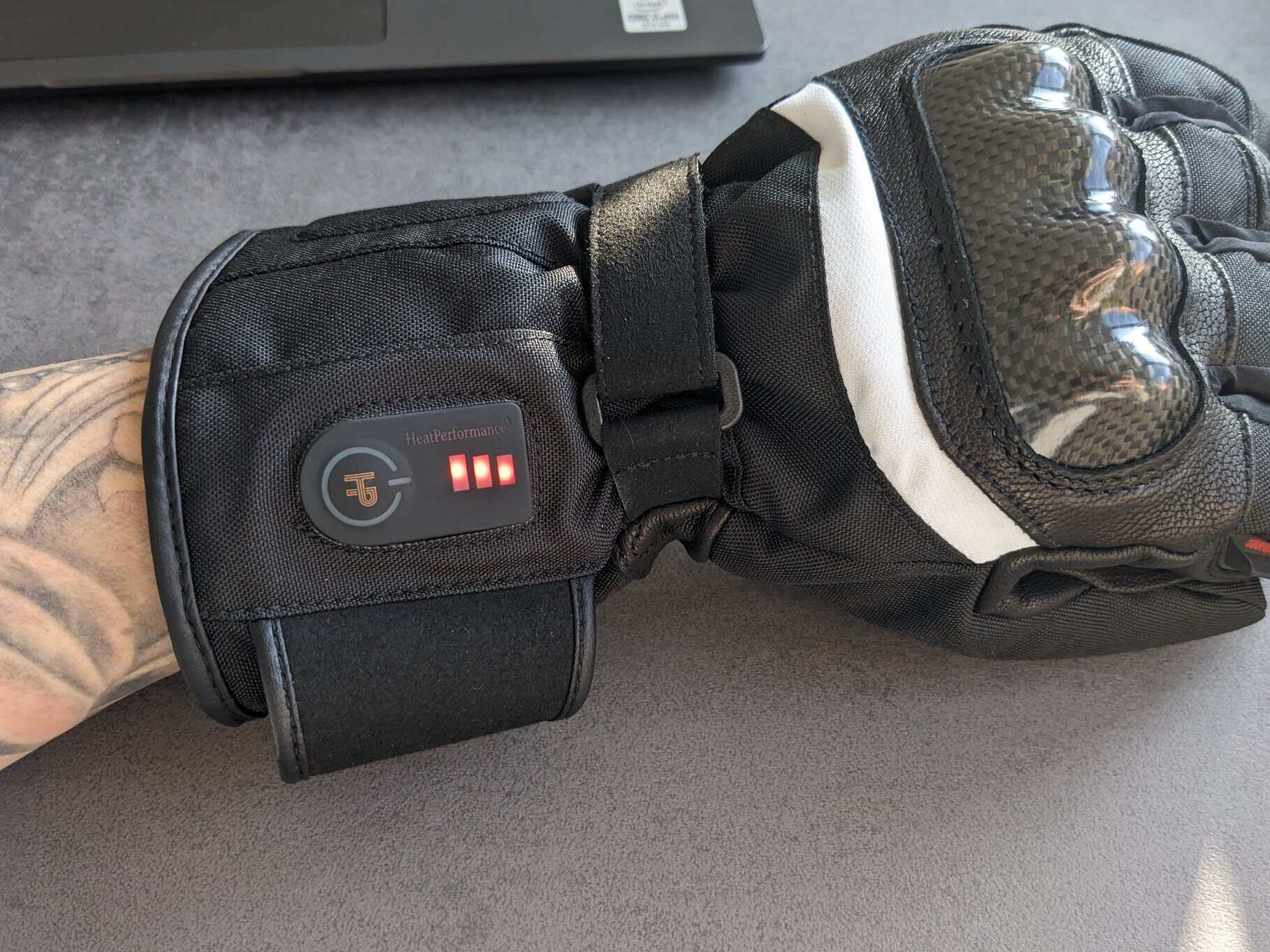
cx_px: 666
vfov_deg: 46.8
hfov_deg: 59.9
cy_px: 464
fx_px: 1101
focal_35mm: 30
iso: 78
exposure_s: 1/99.9
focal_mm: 4.38
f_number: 1.73
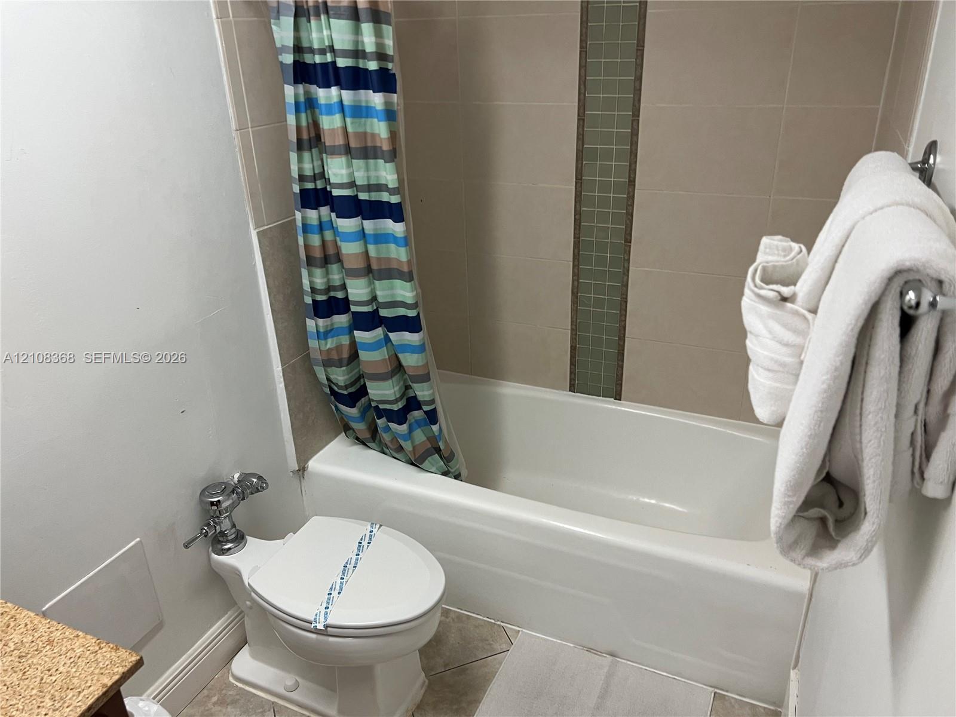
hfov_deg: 67.3
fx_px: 718
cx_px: 478
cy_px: 358
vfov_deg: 53.1
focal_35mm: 26
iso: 80
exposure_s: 1/60
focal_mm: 5.7
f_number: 1.5
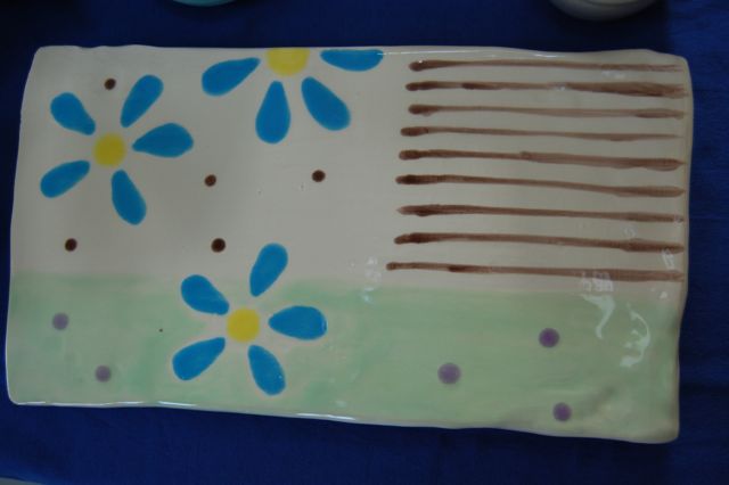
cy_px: 242
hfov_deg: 46.4
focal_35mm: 42
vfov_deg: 31.9
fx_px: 850
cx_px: 364
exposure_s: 1/80
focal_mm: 28
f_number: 4.5
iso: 400
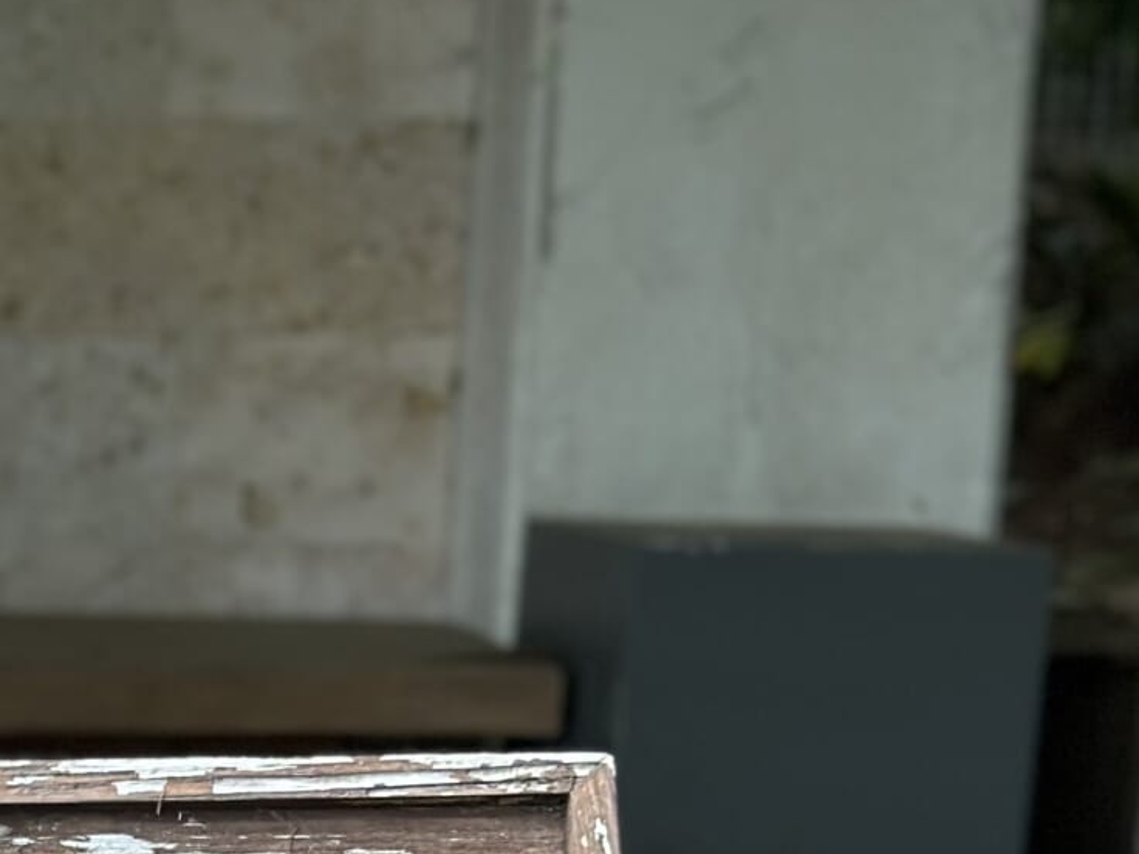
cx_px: -768
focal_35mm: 167
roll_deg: +0.1
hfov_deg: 11.2
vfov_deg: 8.6
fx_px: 5495
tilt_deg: -11.7
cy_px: 1464
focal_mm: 6.86
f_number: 1.78
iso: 80
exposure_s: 1/2070
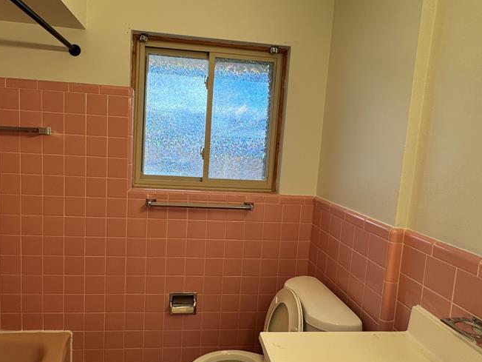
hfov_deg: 76.2
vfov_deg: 61.1
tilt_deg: -6.5
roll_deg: -3.9
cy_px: 177
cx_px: 217
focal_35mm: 22
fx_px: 306
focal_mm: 2.22
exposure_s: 1/120
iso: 64
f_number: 2.2
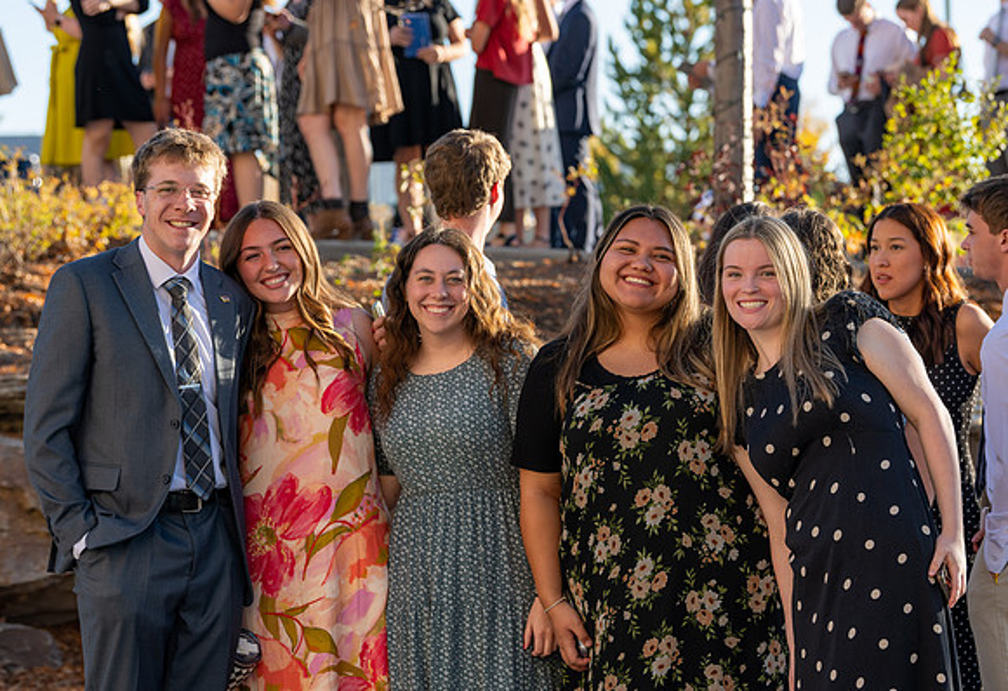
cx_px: 572
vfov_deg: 11.3
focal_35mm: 124
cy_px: 310
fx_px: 3495
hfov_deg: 16.4
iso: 100
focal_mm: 110
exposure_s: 1/250
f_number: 5
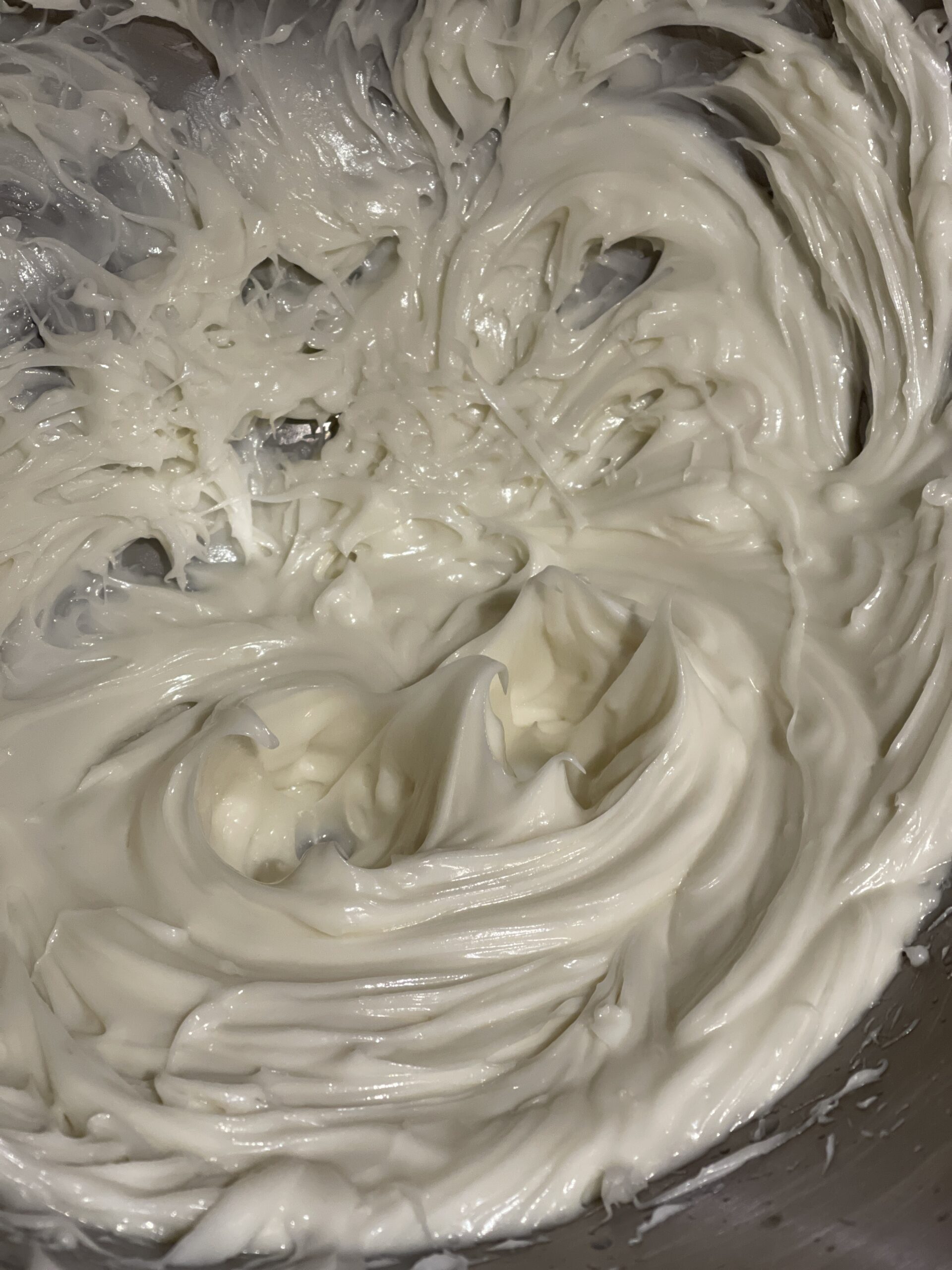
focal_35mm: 64
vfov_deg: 30.3
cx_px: 476
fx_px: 2347
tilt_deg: -42.3
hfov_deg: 22.9
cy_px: 635
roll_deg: -6.5
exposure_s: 1/40
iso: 160
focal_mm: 7.5
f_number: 2.2
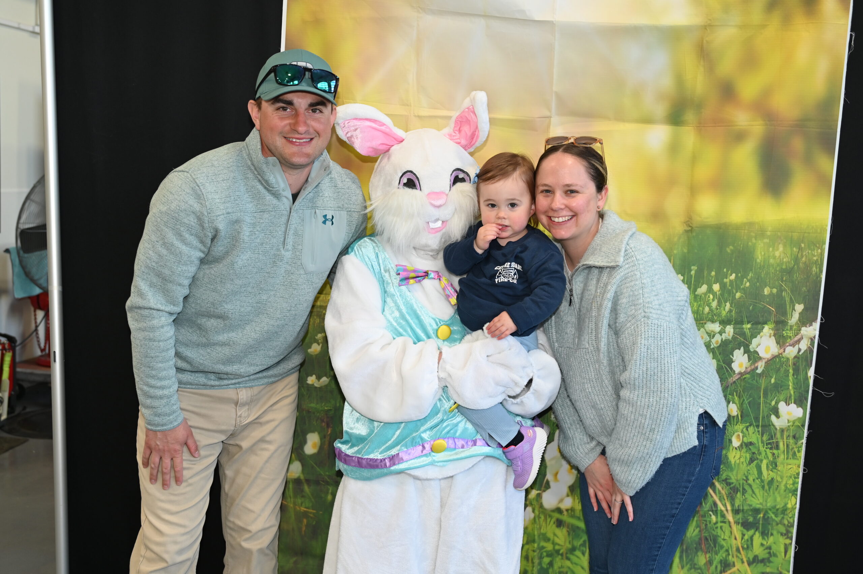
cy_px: 287
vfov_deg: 32.6
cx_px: 432
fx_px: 982
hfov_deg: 47.4
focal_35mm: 41
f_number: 4
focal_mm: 41
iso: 500
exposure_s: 1/60
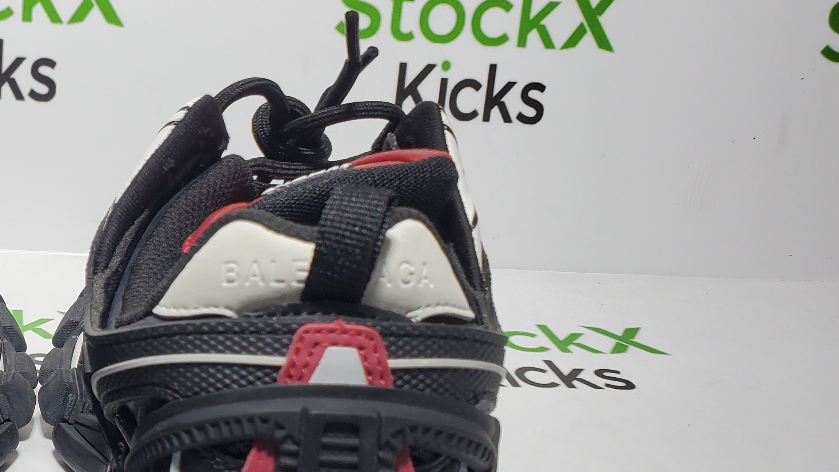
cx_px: 64
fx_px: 1201
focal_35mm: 54
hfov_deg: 35.9
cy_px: 394
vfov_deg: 21.9
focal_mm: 4.3
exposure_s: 1/183
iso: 50
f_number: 2.4
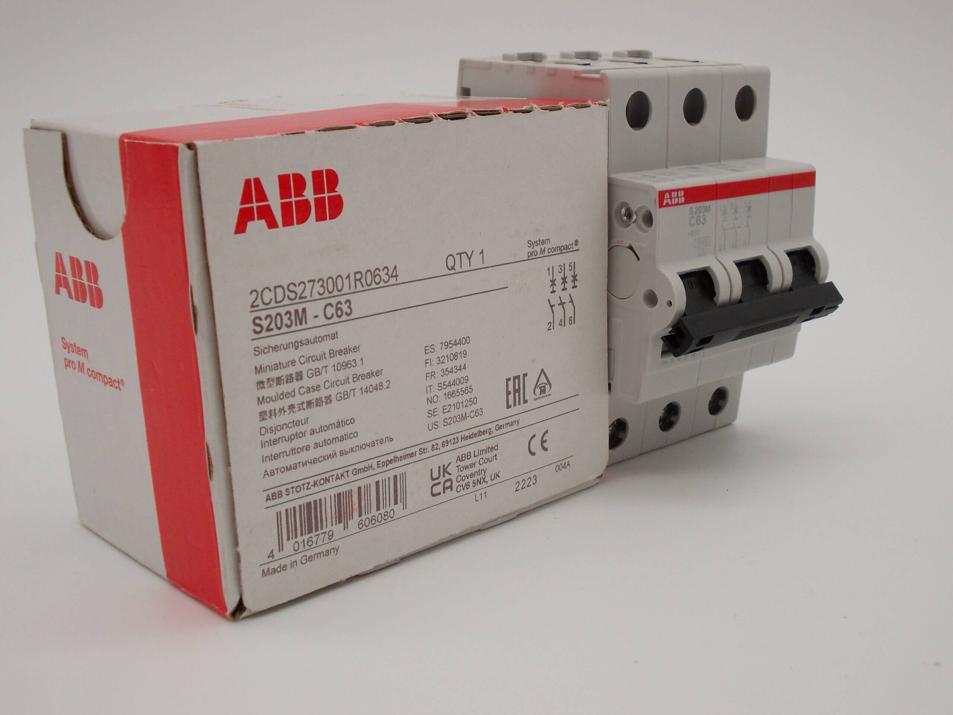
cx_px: 476
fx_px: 1184
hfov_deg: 43.9
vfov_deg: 33.6
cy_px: 358
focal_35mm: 43
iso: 80
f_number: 3.3
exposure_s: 1/125
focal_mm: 6.1
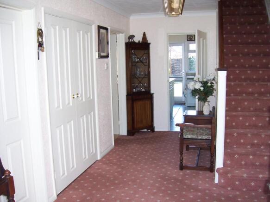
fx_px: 281
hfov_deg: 51.4
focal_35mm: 36
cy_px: 101
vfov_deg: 39.6
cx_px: 135
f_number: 3
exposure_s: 1/60
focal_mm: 6
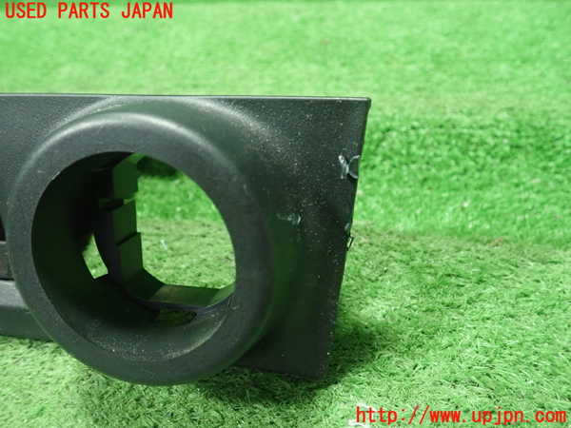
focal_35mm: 30
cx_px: 286
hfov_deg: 60.0
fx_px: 495
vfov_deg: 46.8
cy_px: 214
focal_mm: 5.5
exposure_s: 1/100
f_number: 2.3
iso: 800
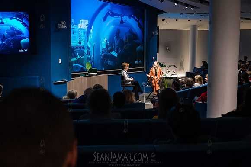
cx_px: 126
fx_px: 289
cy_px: 84
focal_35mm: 41
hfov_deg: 47.0
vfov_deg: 32.3
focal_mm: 39
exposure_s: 1/160
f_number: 3.5
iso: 8000
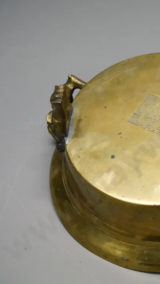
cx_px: 161
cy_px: 140
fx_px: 445
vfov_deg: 35.5
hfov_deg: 19.8
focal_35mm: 59
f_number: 5
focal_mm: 20
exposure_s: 1/160
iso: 1600
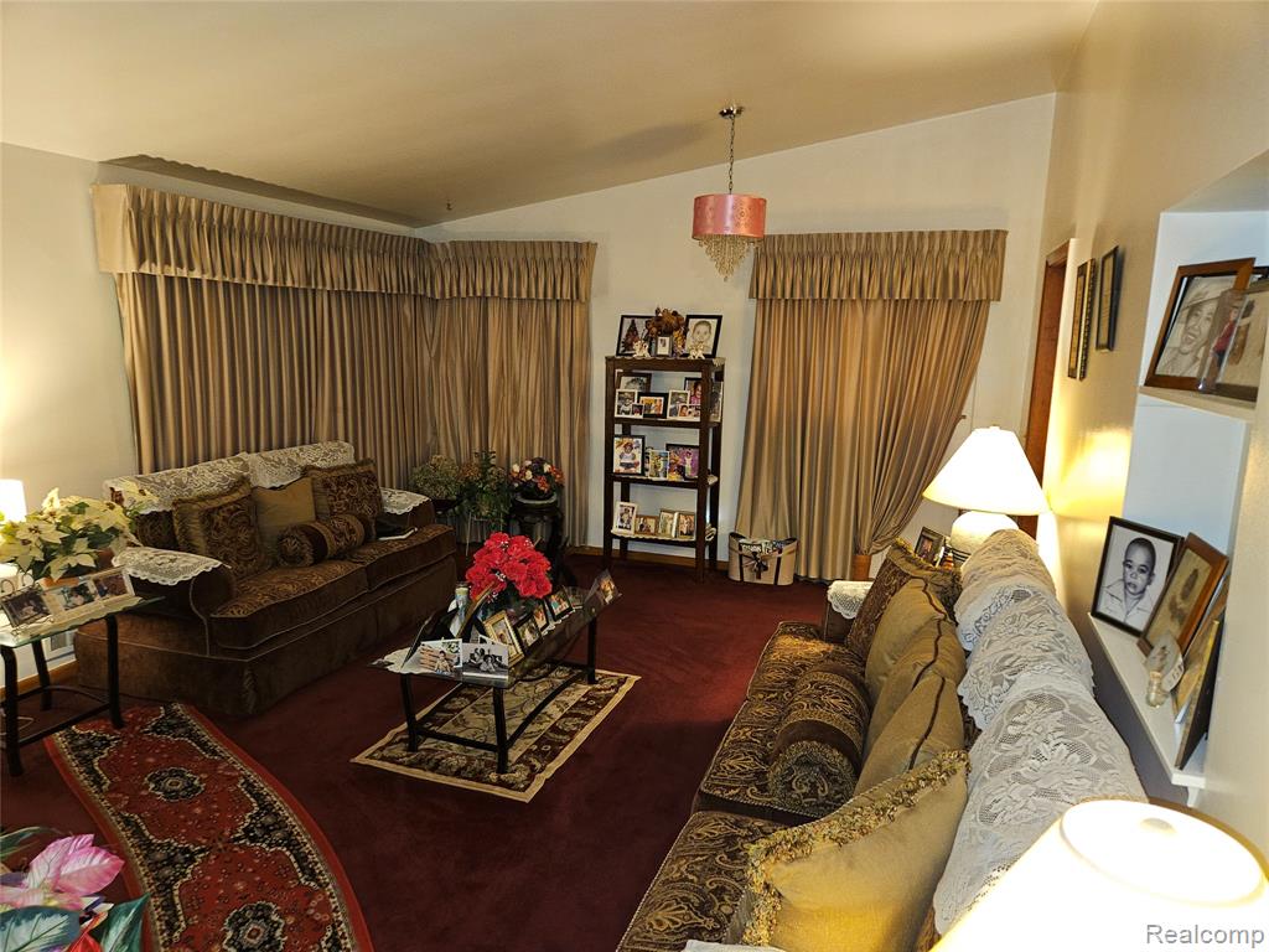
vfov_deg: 58.9
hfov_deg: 73.9
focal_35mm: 23
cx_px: 634
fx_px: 843
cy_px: 476
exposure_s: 1/12
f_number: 1.8
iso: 125
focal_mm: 5.4
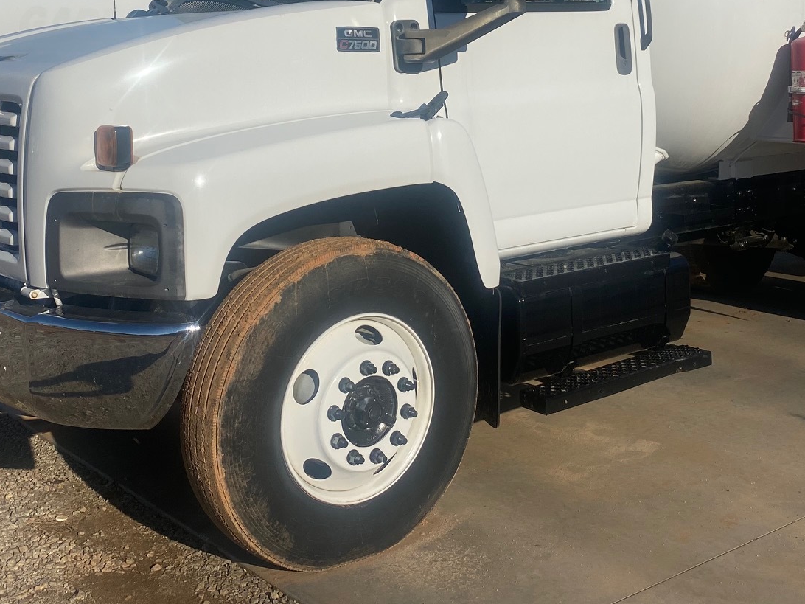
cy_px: 100
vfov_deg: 29.4
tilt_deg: -0.4
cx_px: 468
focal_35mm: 48
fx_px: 1116
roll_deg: -0.9
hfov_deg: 39.5
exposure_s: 1/6452
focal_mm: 4.25
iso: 32
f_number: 1.8
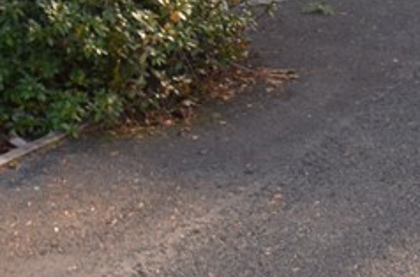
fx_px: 1919
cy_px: -333
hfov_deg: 12.1
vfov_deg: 7.8
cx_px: -154
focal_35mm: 165
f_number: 5.6
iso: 200
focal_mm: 24
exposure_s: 1/125
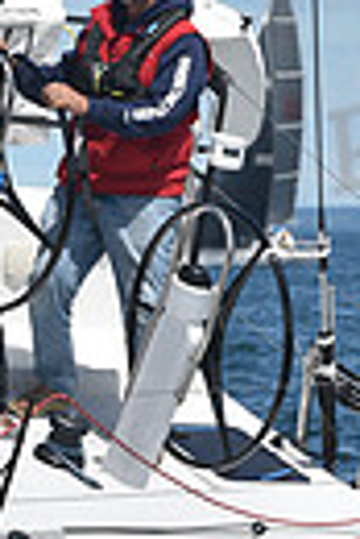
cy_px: 361
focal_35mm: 893
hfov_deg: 1.5
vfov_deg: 2.3
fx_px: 13358
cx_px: 114
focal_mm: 200
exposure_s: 1/800
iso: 250
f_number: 10
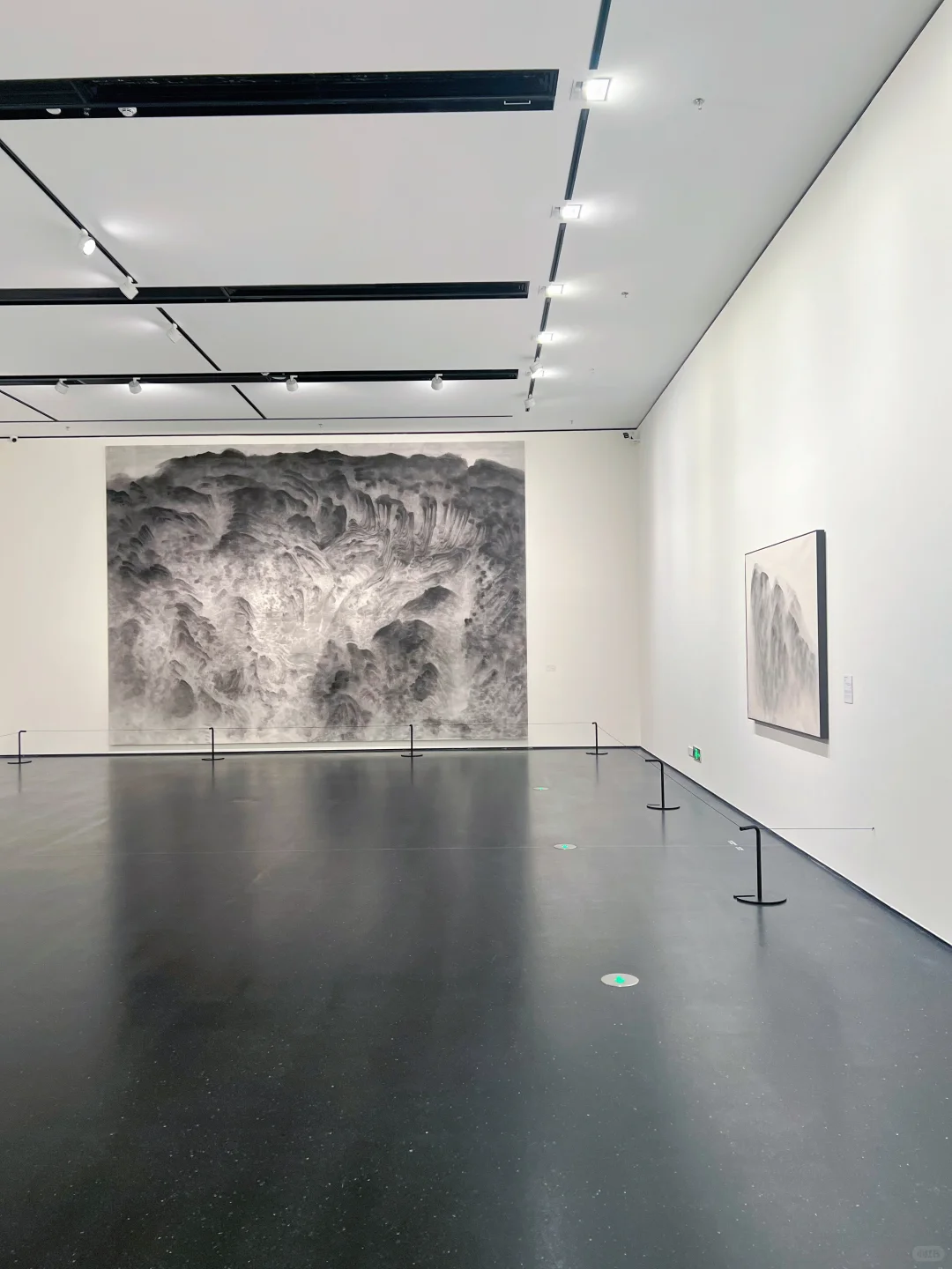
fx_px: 953
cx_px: 476
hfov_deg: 53.1
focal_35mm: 26
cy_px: 634
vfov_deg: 67.3
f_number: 1.5
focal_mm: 5.7
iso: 125
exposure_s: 1/100
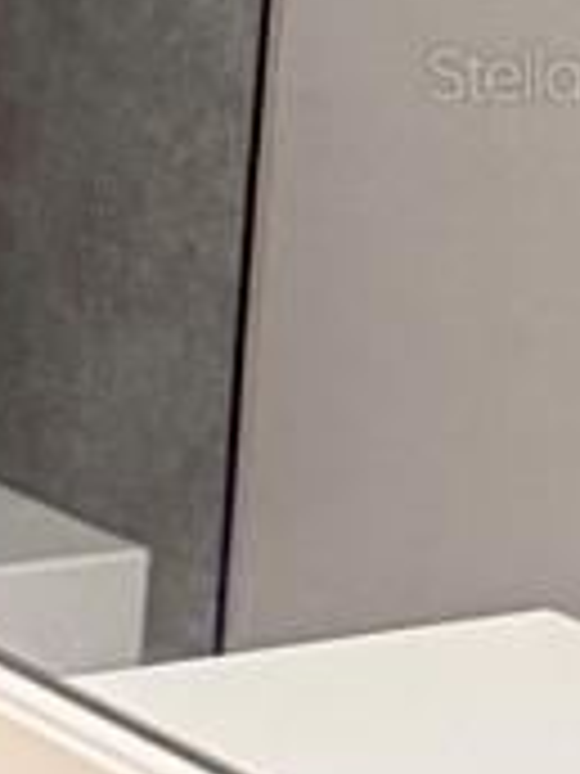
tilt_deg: -12.1
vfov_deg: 11.8
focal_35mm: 167
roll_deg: -1.1
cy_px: 72
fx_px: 3731
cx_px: -1277
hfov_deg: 7.6
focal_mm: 6.76
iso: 320
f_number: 1.78
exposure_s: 1/60
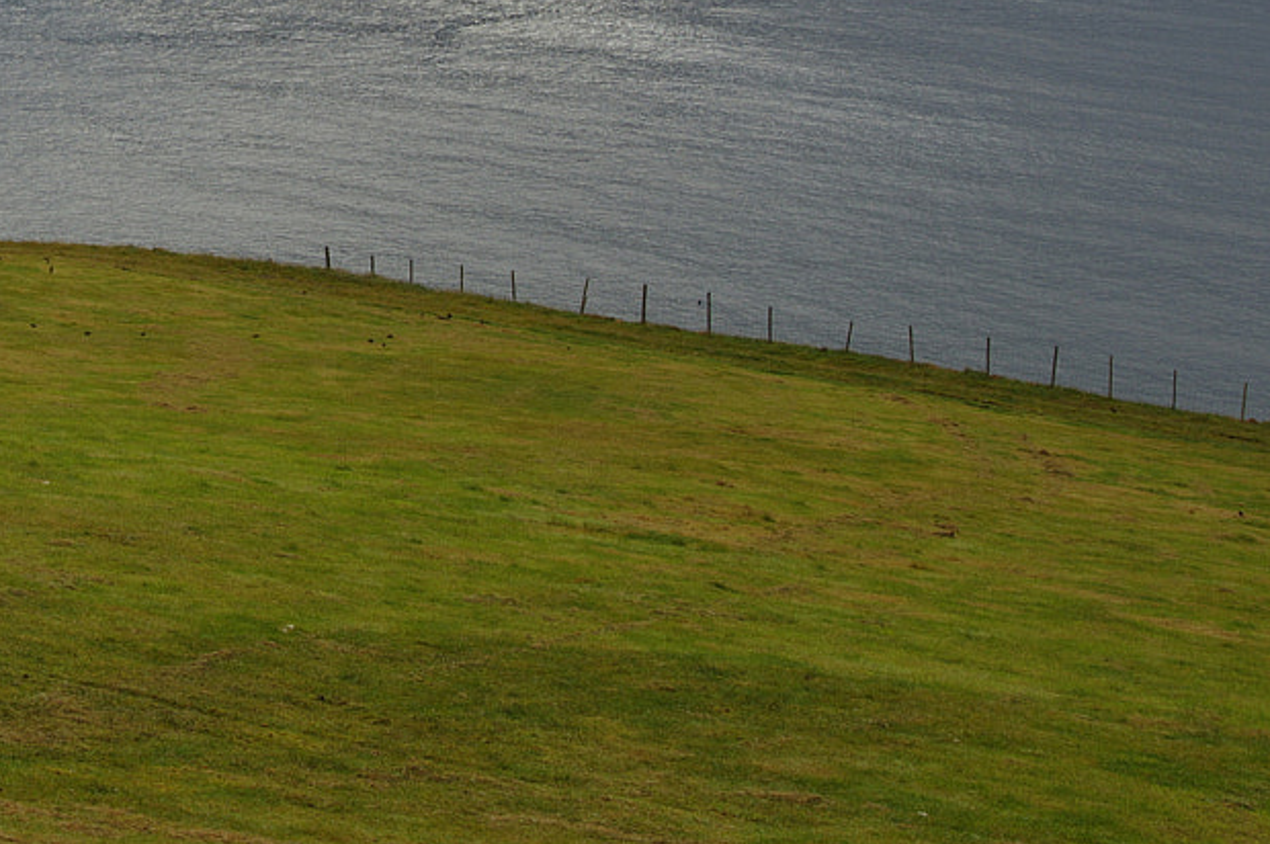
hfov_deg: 17.9
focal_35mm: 111
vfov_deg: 12.0
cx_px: -88
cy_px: -191
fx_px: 3912
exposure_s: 1/125
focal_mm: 29
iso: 100
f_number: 11
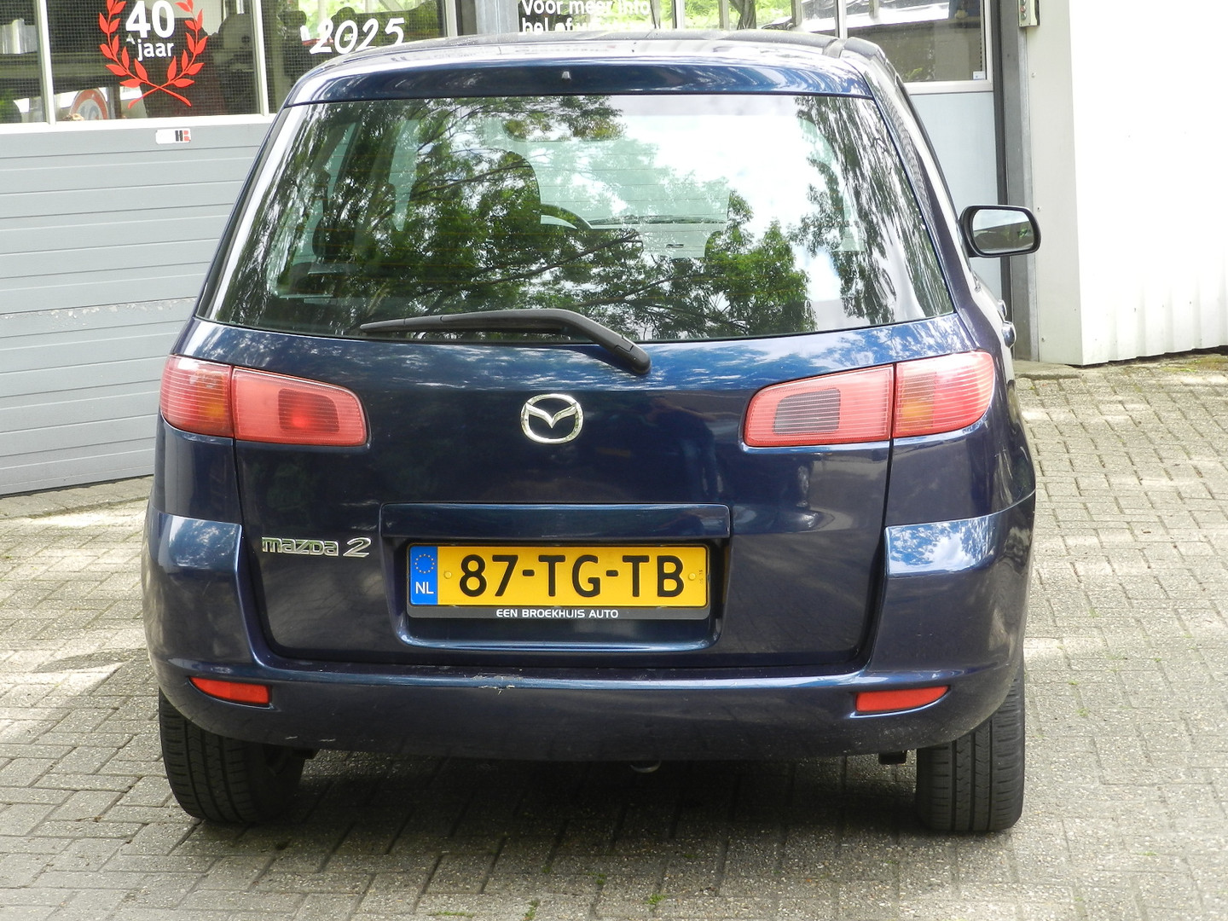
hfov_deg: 28.6
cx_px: 614
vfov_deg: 21.6
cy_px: 460
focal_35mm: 68
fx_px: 2412
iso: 160
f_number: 4.7
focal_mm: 12.1
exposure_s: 1/60
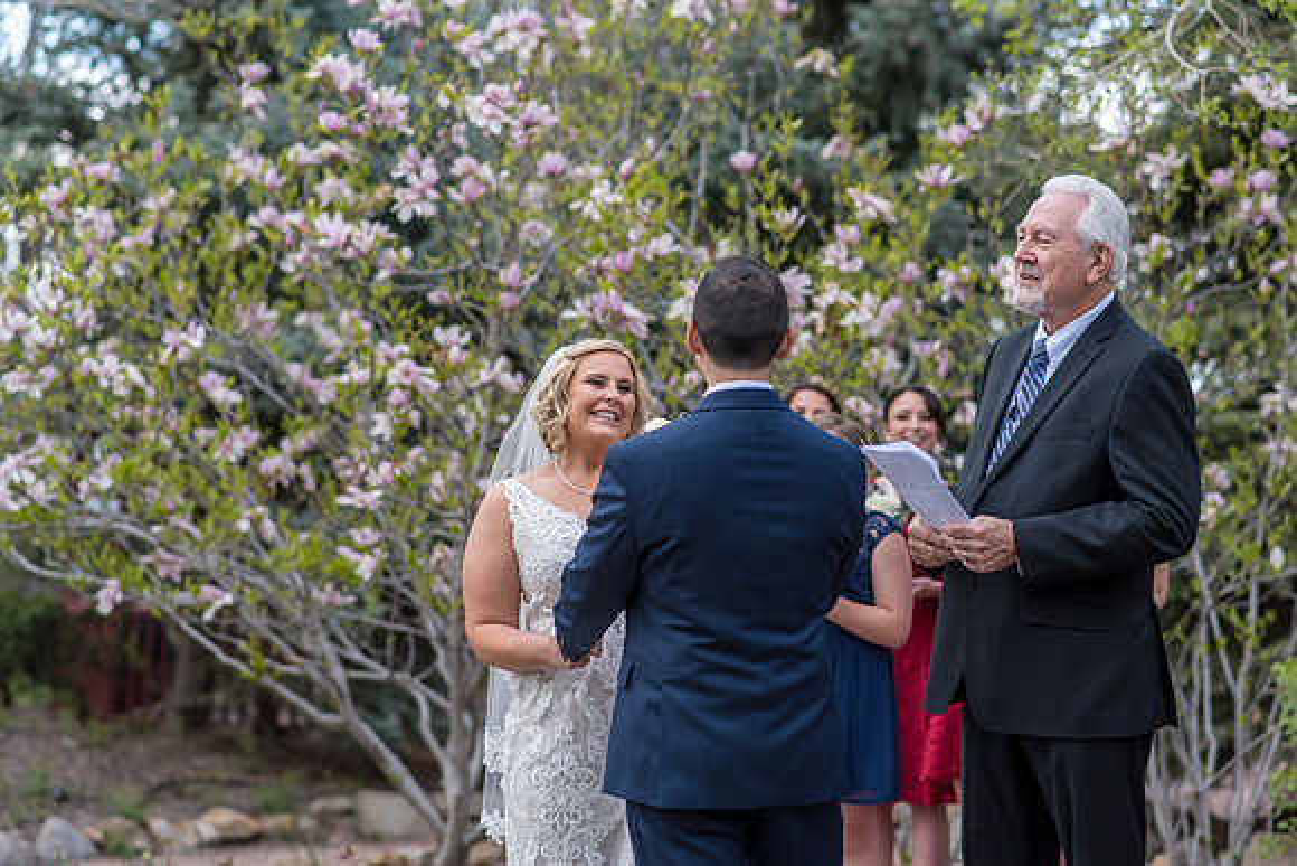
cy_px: 433
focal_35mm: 85
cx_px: 648
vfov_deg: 16.1
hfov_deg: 23.9
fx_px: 3063
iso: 100
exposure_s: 1/250
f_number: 2.8
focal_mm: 85
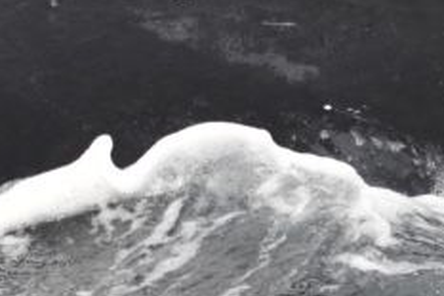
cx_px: 152
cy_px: -110
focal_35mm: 2061
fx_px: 25400
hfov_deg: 1.0
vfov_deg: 0.7
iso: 2500
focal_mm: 600
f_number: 6.3
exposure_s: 1/8000
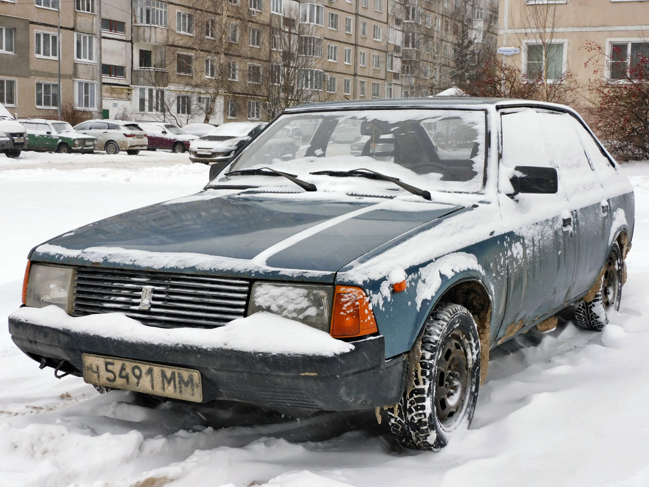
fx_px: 1031
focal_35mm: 55
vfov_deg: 26.6
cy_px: 244
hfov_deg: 34.9
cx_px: 324
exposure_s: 1/320
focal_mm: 9.9
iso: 125
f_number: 4
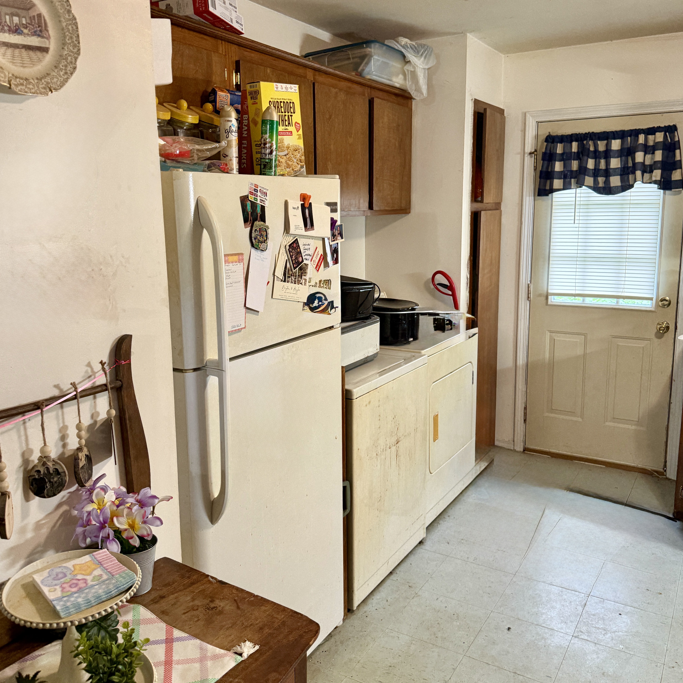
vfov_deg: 55.6
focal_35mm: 29
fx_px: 647
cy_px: 318
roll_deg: +0.5
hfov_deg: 55.6
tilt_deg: -9.3
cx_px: 335
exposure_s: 1/60
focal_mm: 6.76
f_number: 1.78
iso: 320
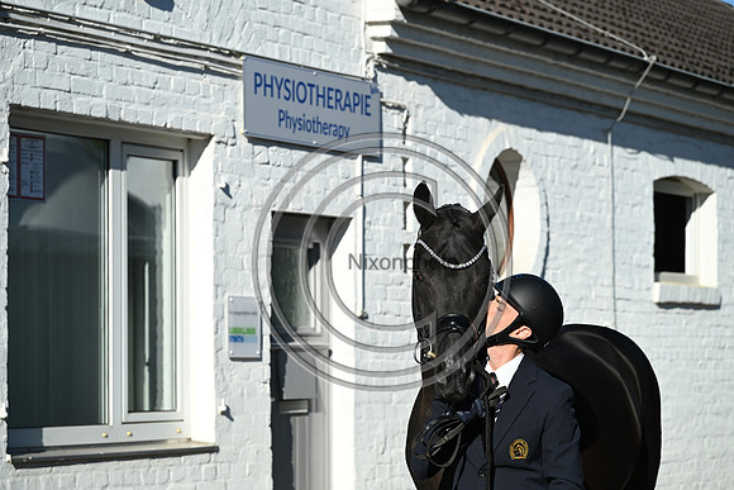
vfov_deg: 11.4
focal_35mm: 120
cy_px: 245
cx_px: 367
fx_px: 2447
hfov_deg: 17.1
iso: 250
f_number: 5.6
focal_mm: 120
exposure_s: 1/1600
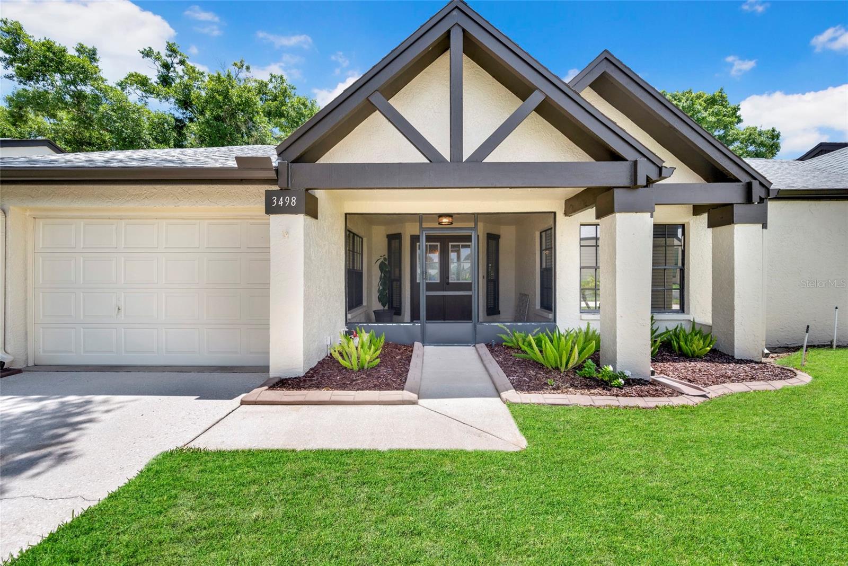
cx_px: 424
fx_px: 330
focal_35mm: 14
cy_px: 283
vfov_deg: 81.3
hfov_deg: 104.2
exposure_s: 1/400
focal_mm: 14
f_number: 7.1
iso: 250
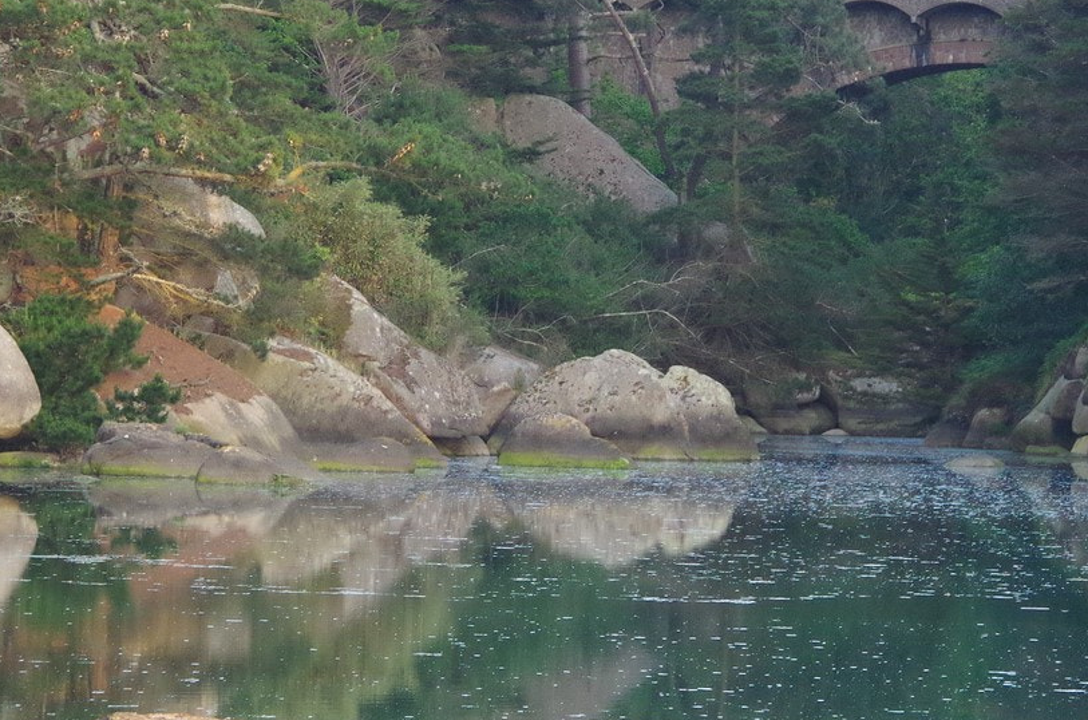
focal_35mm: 301
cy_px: 383
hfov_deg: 6.9
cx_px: 618
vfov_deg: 4.5
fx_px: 9076
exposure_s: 1/125
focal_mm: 100
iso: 1600
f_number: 9
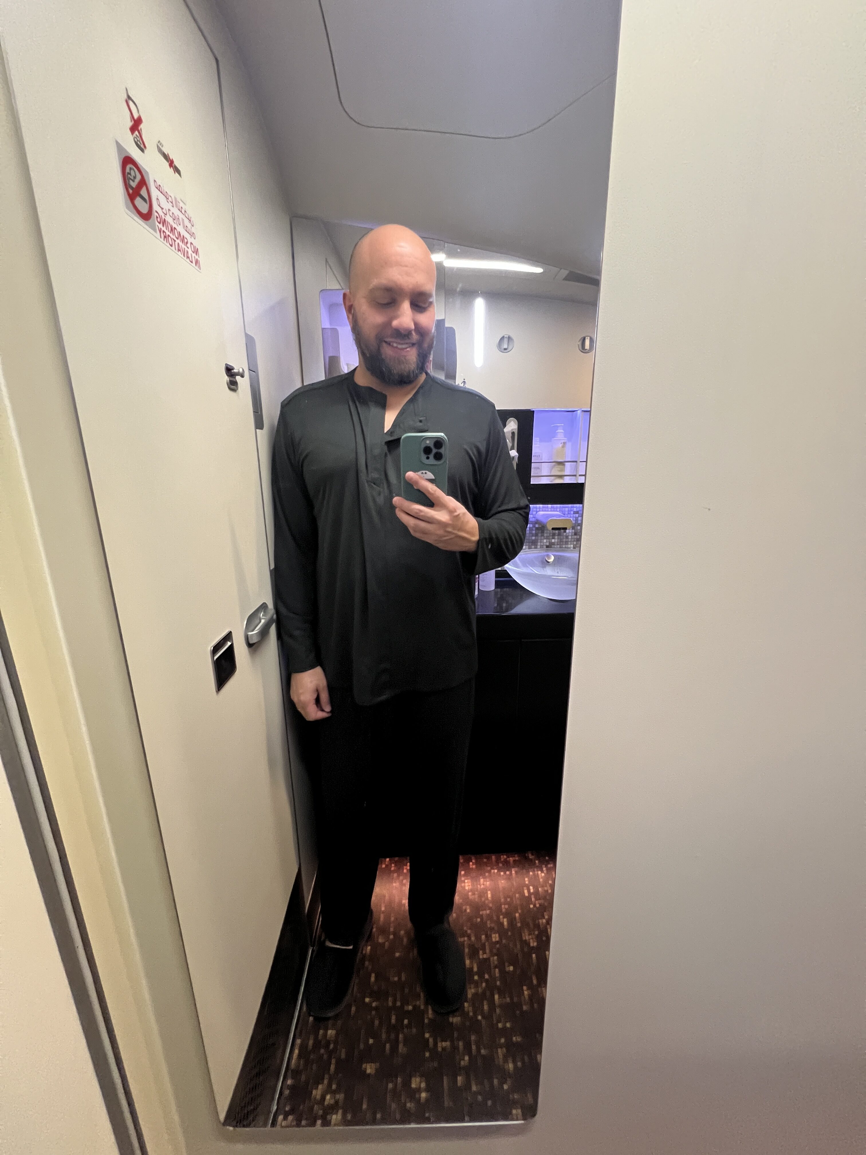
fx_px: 434
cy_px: 578
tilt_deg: -16.1
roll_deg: -1.7
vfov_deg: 106.2
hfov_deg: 89.9
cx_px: 433
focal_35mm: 13
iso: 500
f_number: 1.8
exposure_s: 1/55
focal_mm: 1.57
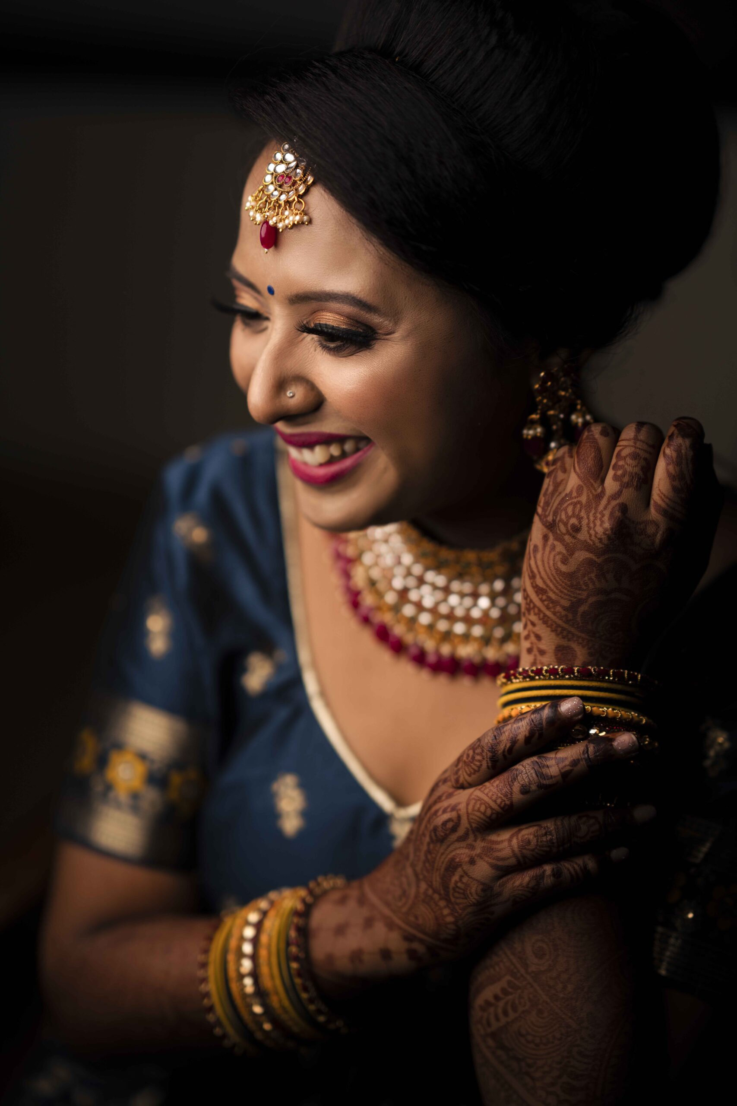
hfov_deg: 16.1
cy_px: 553
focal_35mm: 85
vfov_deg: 23.9
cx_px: 368
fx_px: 2610
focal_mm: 85
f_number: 1.6
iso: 50
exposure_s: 1/1250
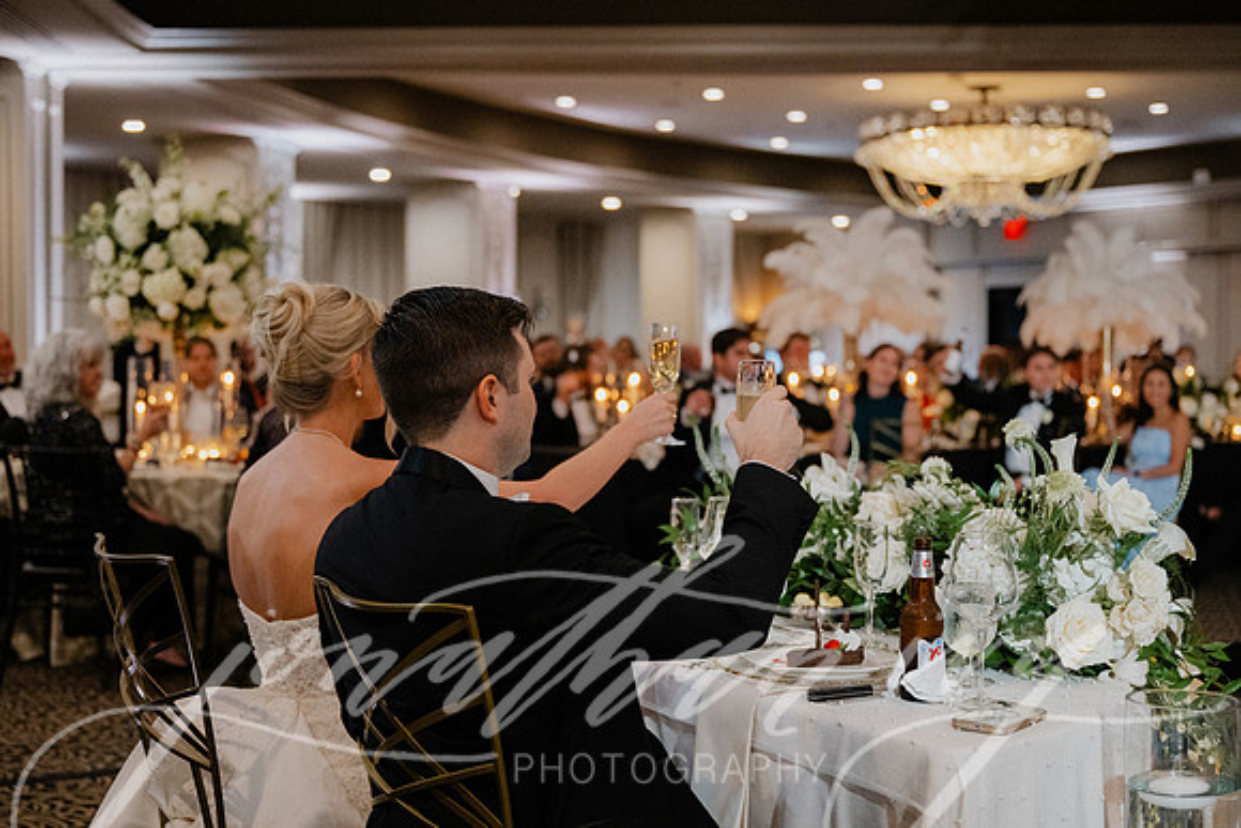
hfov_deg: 38.2
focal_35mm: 52
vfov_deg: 26.0
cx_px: 596
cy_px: 398
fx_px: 1792
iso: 3200
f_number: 2.8
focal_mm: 50
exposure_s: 1/160
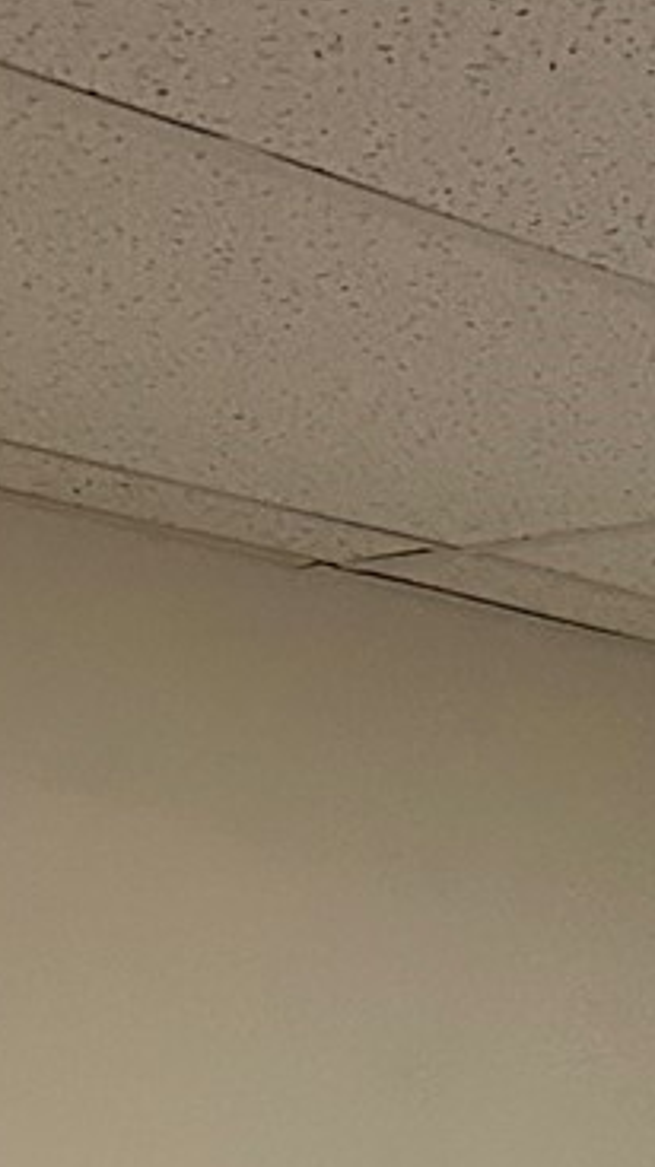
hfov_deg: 7.1
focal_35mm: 146
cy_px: 1736
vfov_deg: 13.8
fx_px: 4515
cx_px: 2194
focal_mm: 6.86
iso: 500
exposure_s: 1/60
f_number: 1.78
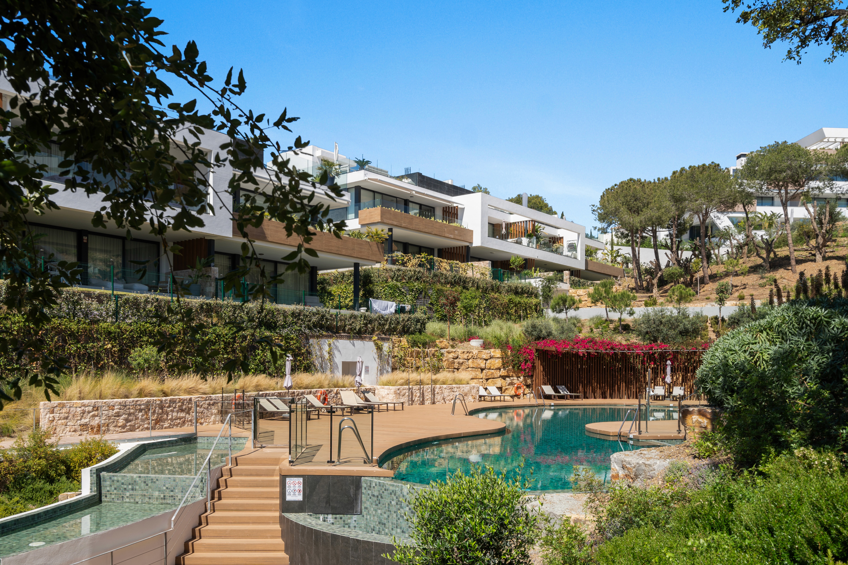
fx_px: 683
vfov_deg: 45.0
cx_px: 424
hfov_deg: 63.7
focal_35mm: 29
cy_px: 282
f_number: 10
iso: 100
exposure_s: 1/160
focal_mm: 29
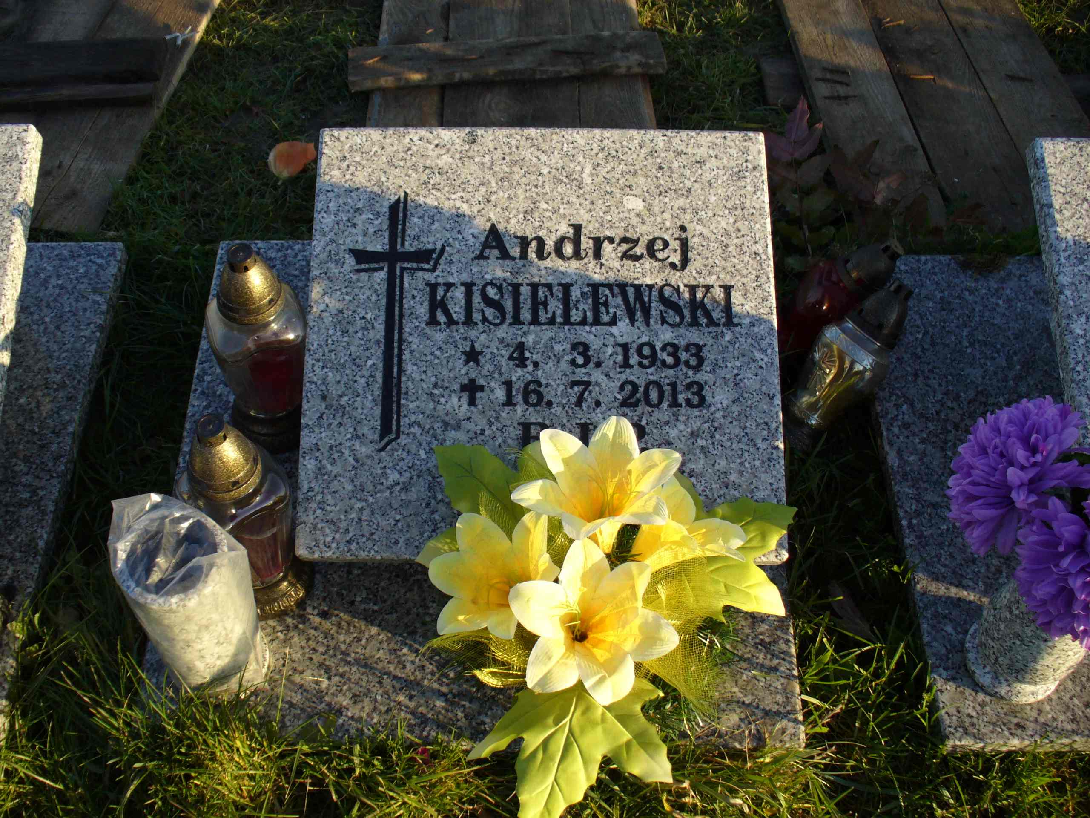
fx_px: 1165
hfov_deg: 50.1
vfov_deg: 38.7
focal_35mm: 37
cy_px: 409
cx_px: 545
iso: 80
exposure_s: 1/400
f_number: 2.8
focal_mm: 6.1
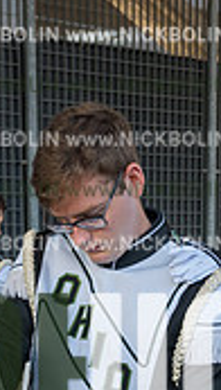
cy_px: 399
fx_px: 943
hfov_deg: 13.4
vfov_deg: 22.4
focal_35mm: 91
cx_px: 101
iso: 200
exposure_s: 1/200
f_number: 4
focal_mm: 26
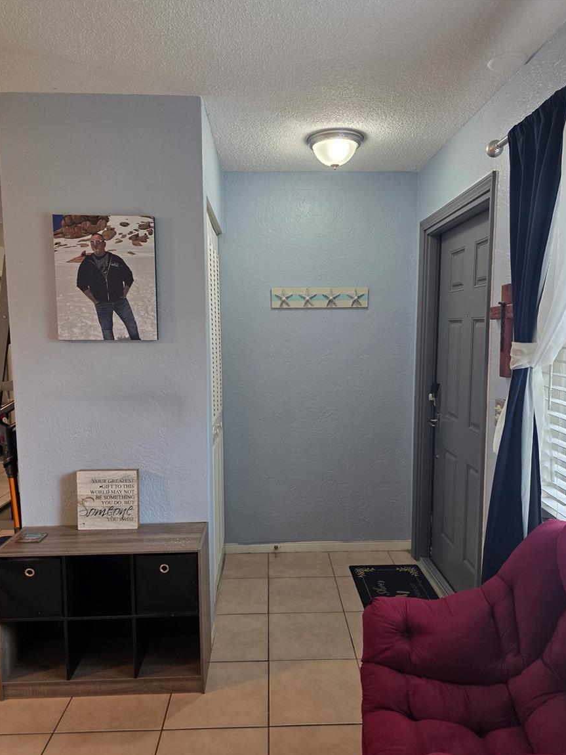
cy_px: 391
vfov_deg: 71.6
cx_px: 292
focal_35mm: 24
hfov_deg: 56.8
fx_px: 523
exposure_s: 1/120
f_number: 1.7
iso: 200
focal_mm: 6.3
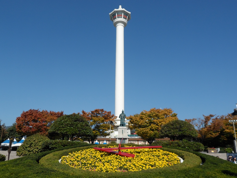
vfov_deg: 44.2
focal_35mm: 32
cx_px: 118
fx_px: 219
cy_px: 89
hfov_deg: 56.8
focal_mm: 5.8
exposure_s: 1/180
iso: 80
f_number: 9.4
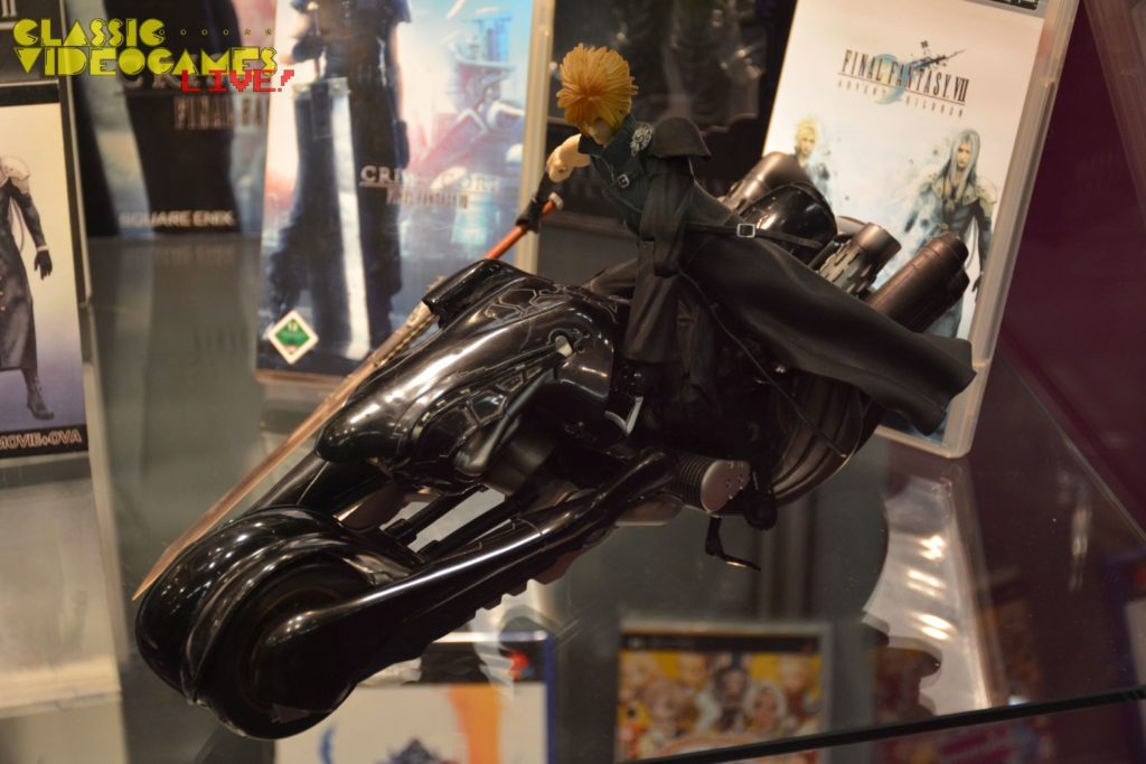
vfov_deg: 16.3
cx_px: 573
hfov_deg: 24.2
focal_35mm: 84
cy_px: 382
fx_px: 2674
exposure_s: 1/60
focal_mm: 56
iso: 800
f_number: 4.8
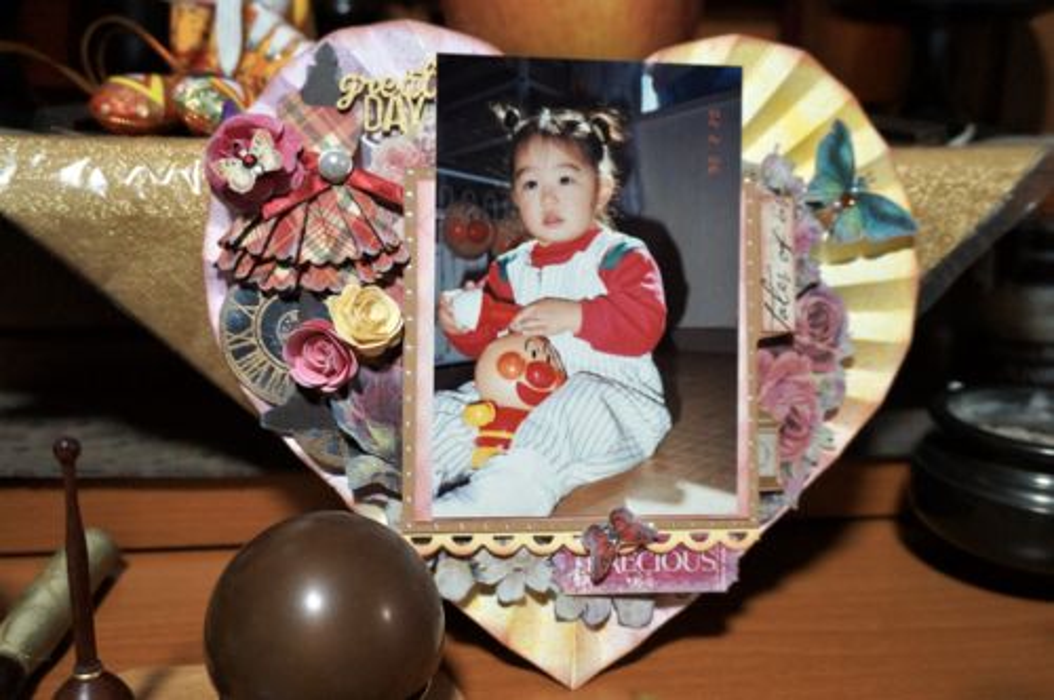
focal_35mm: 34
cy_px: 350
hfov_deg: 55.2
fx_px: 1009
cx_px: 527
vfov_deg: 38.3
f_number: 4
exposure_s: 1/160
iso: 2500
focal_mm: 23
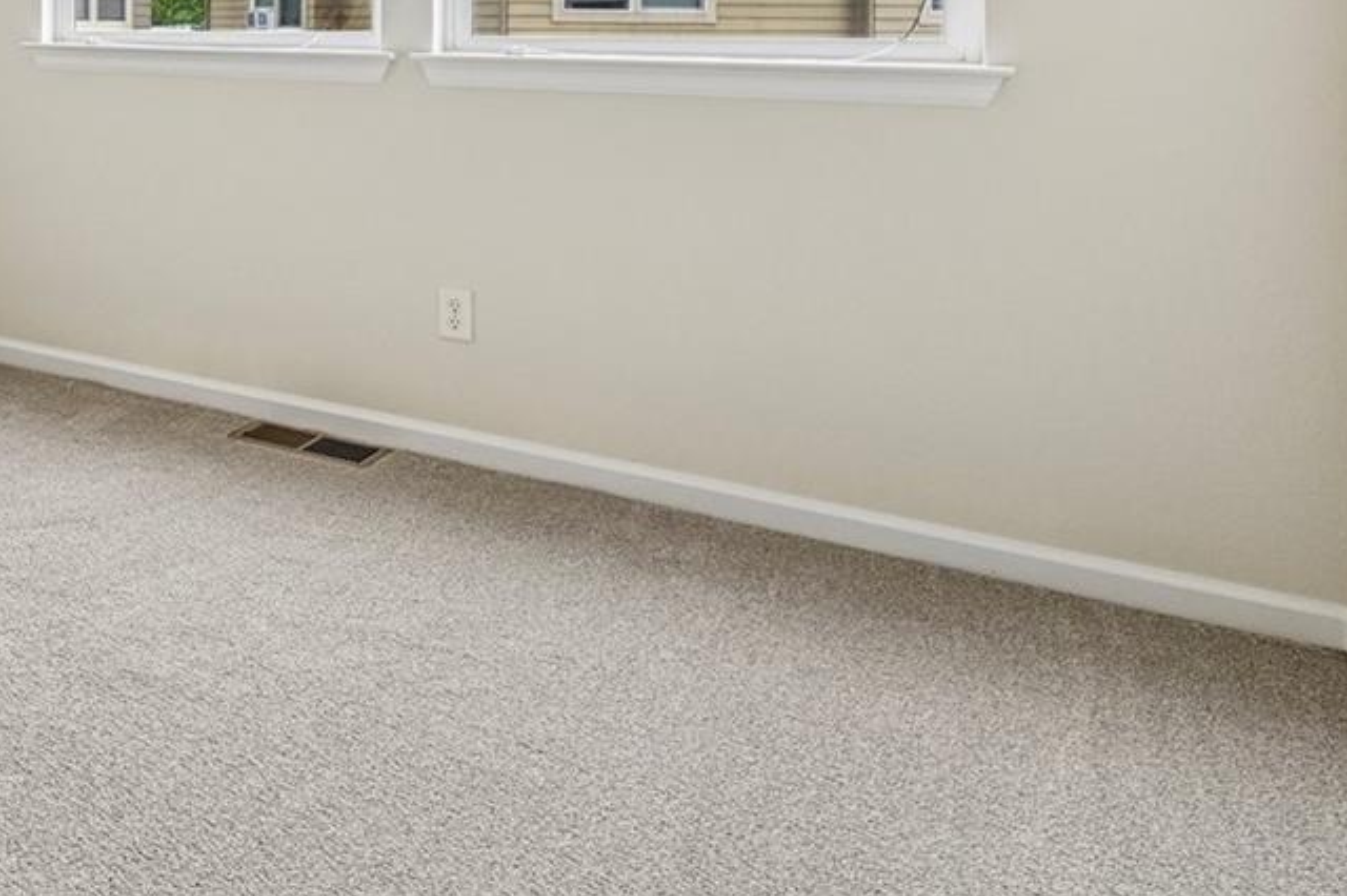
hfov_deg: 42.5
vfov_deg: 34.5
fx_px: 1309
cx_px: -143
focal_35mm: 35
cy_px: 4
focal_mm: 14
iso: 110
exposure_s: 1/15
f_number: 10
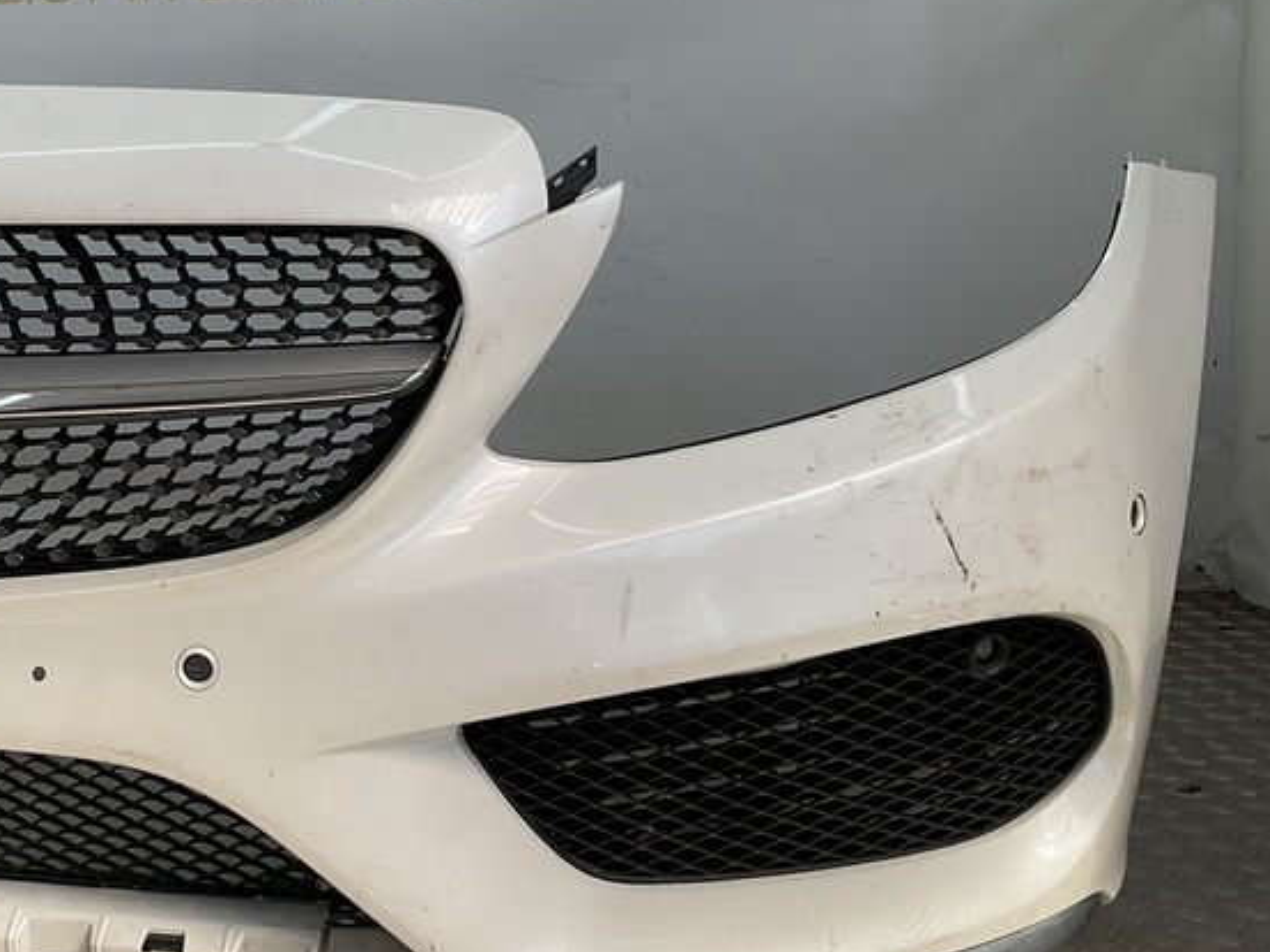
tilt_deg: -8.7
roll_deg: +0.0
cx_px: 170
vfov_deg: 27.5
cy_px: 432
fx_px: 1944
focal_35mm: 53
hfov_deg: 34.5
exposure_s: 1/509
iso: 16
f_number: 1.8
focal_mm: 3
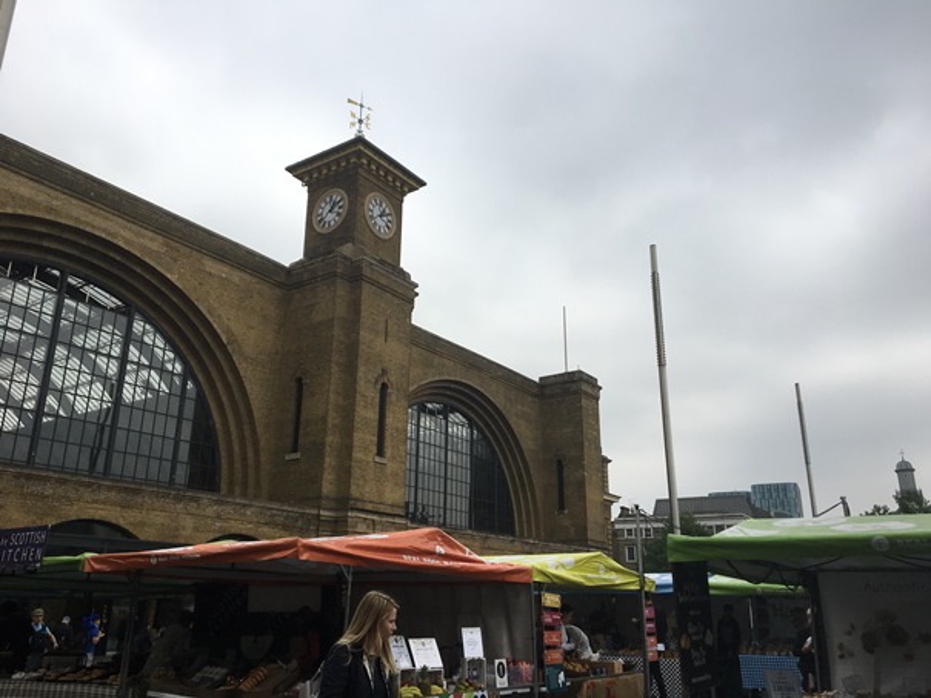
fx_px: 780
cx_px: 466
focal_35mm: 29
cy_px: 349
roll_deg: -0.5
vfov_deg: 48.2
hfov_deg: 61.6
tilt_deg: +18.9
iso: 25
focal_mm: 4.15
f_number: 2.2
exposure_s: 1/2137
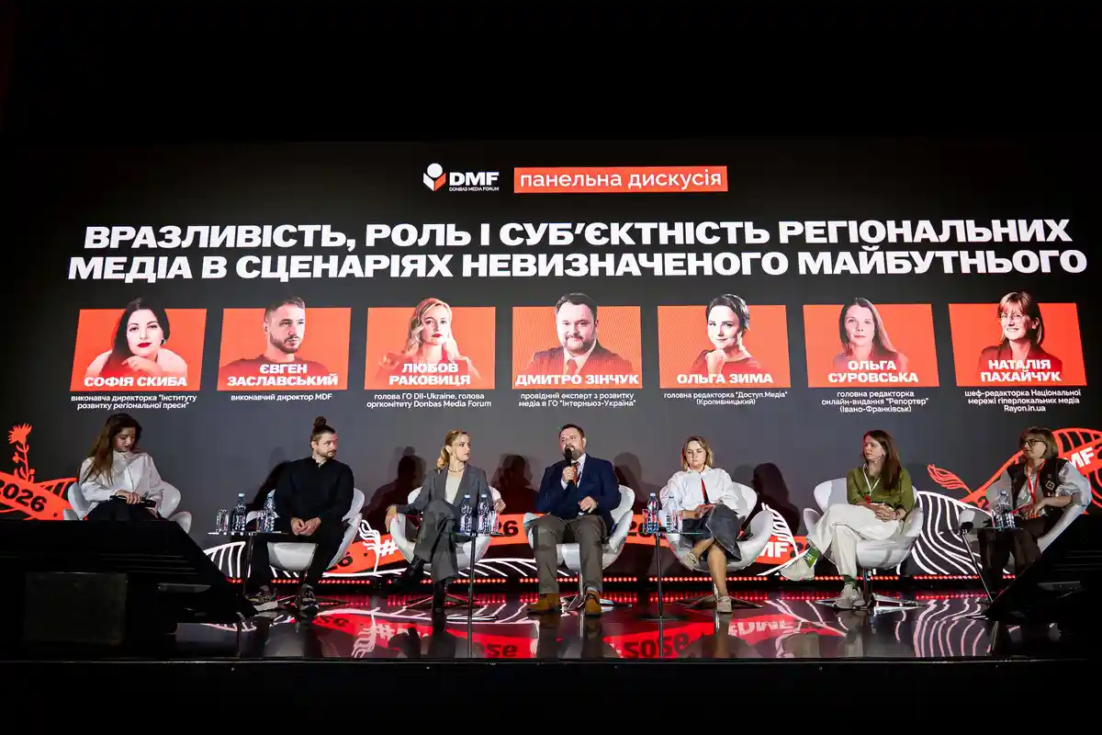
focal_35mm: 25
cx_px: 551
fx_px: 754
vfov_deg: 51.9
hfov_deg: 72.3
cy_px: 368
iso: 160
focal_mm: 16
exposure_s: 1/100
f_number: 2
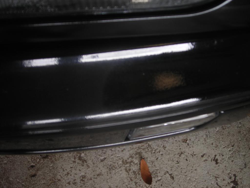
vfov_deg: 37.7
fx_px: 274
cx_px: 125
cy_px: 94
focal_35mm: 38
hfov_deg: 49.0
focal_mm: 6.3
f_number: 3.2
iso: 60
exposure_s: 1/31.3
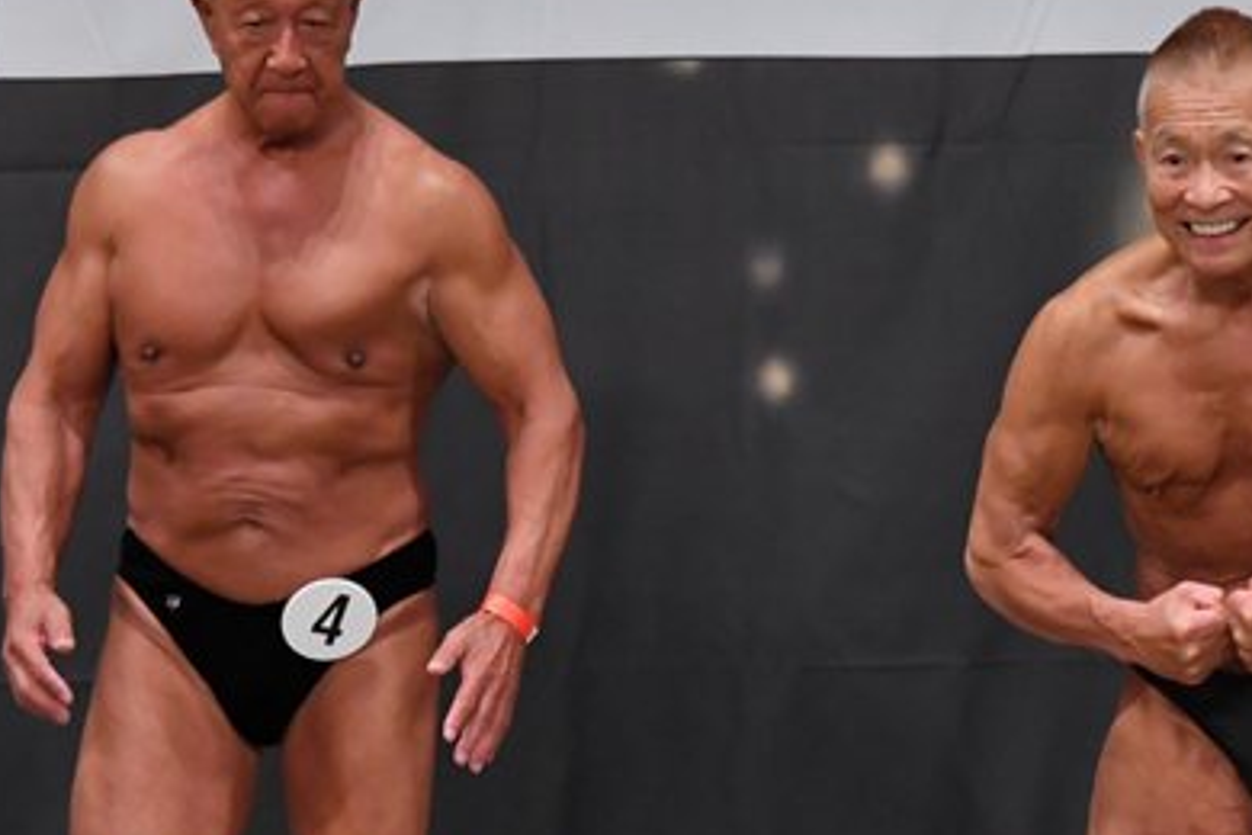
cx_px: 737
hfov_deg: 4.1
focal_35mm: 507
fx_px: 17631
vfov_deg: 2.7
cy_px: 681
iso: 4000
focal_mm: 170
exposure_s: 1/400
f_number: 5.6
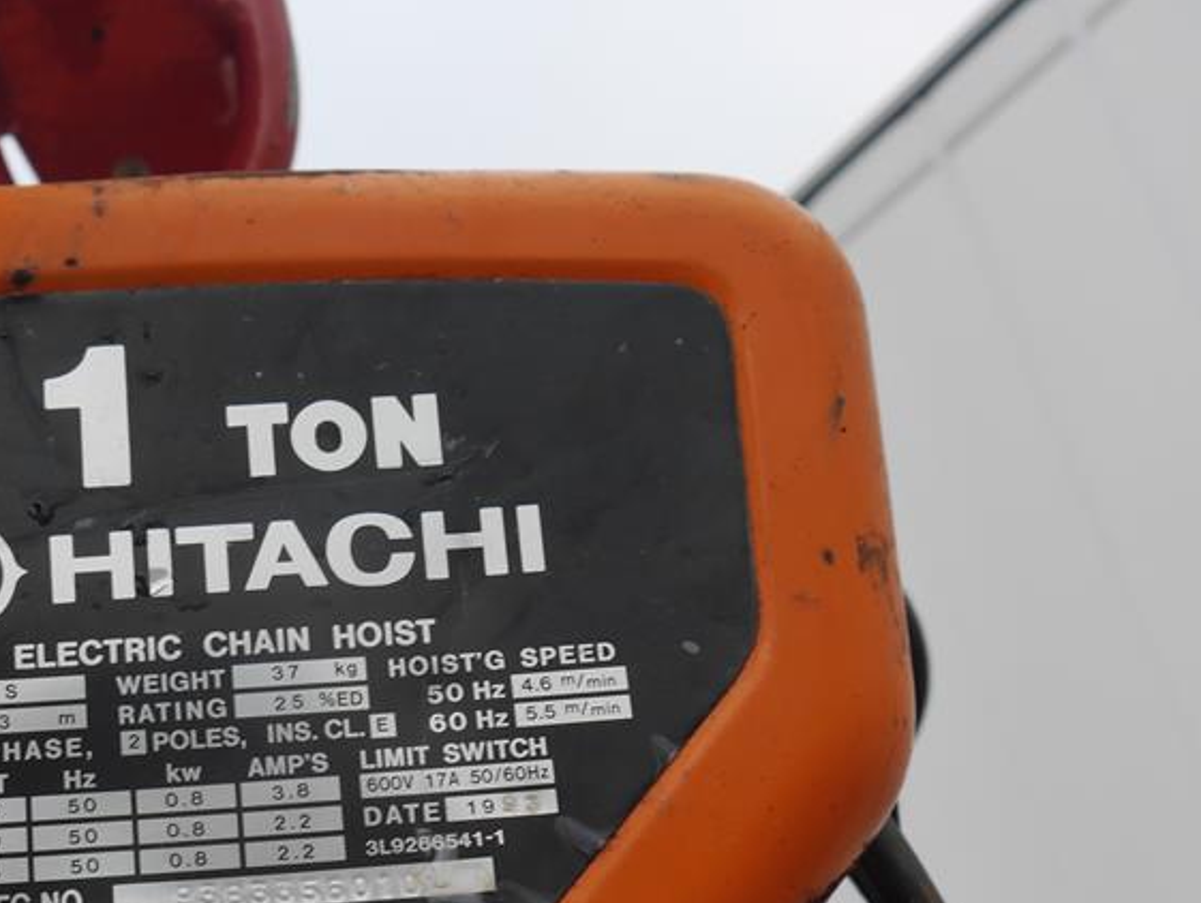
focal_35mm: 51
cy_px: 749
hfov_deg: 36.5
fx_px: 1771
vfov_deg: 27.9
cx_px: 295
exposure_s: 1/200
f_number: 5
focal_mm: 14
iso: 160
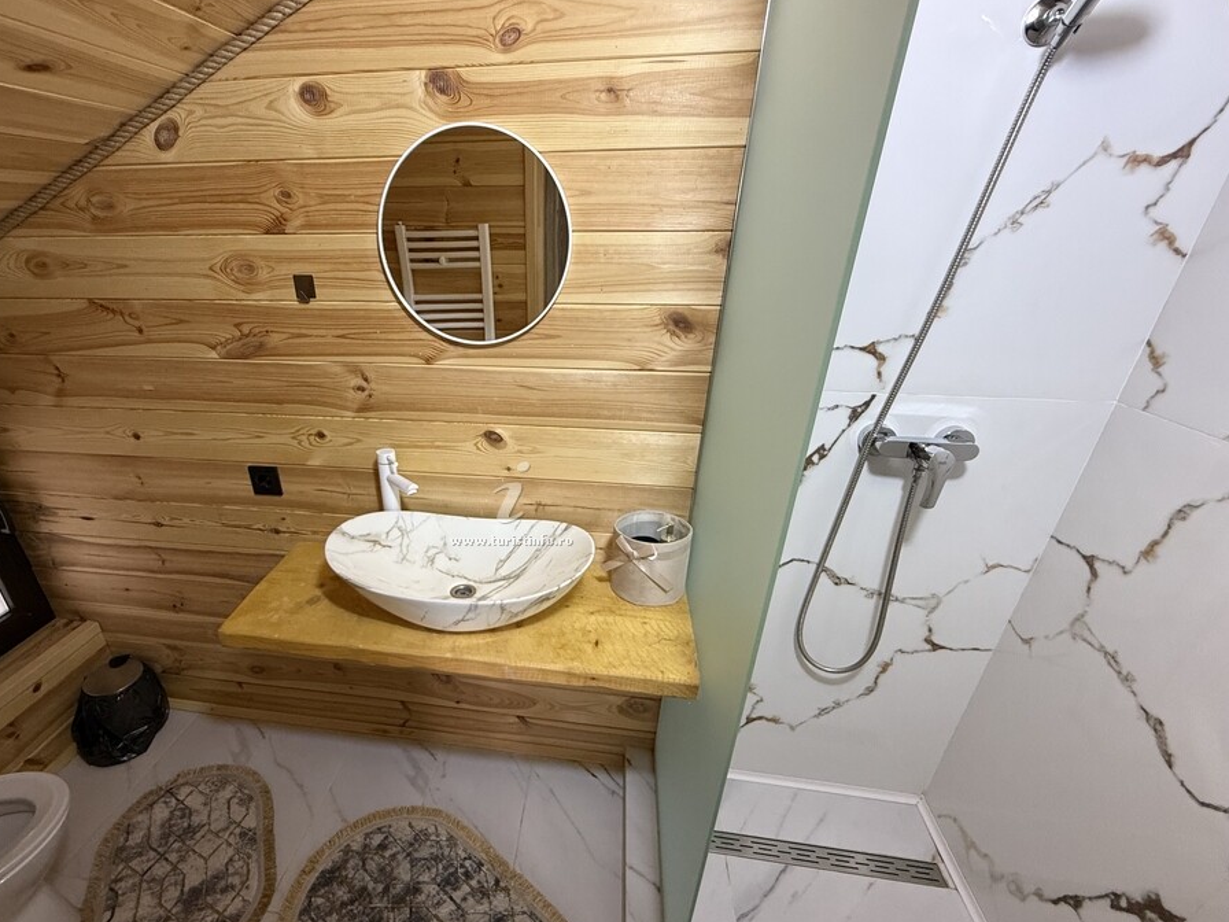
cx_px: 529
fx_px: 568
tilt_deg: -27.0
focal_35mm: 16
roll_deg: +0.3
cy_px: 520
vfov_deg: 77.7
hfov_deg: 93.9
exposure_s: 1/50
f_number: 2.2
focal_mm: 2.22
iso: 250
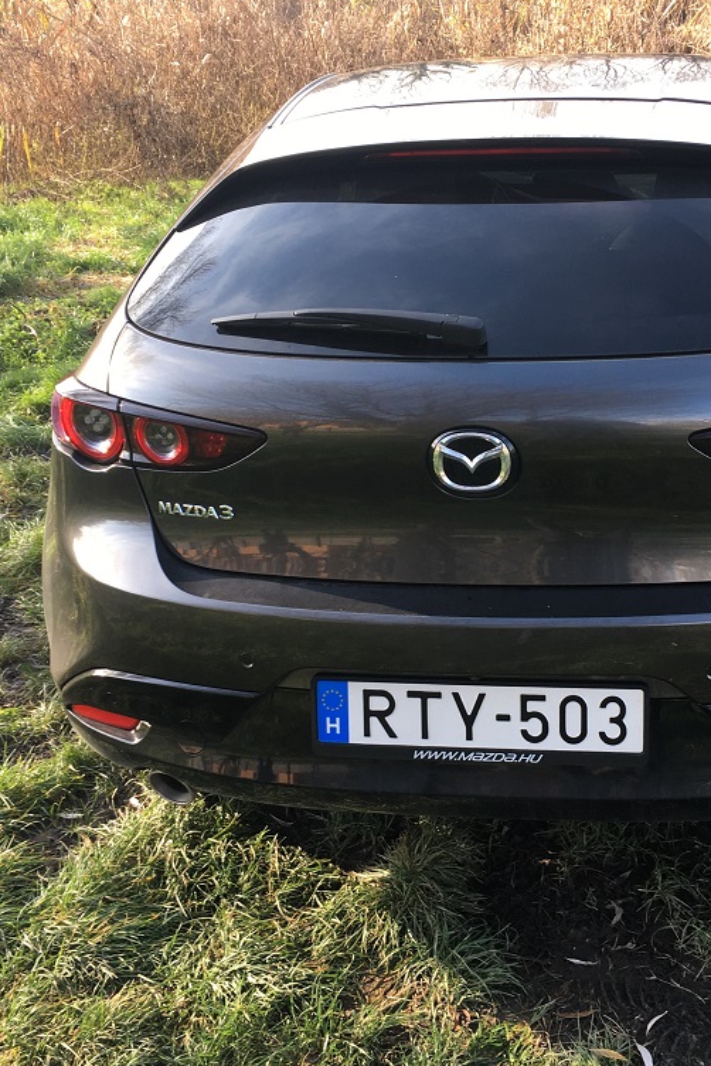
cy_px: 527
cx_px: 511
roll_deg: +0.7
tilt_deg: -24.8
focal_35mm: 41
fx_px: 1215
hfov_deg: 32.2
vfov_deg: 47.4
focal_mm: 4.15
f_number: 2.2
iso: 25
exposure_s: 1/100
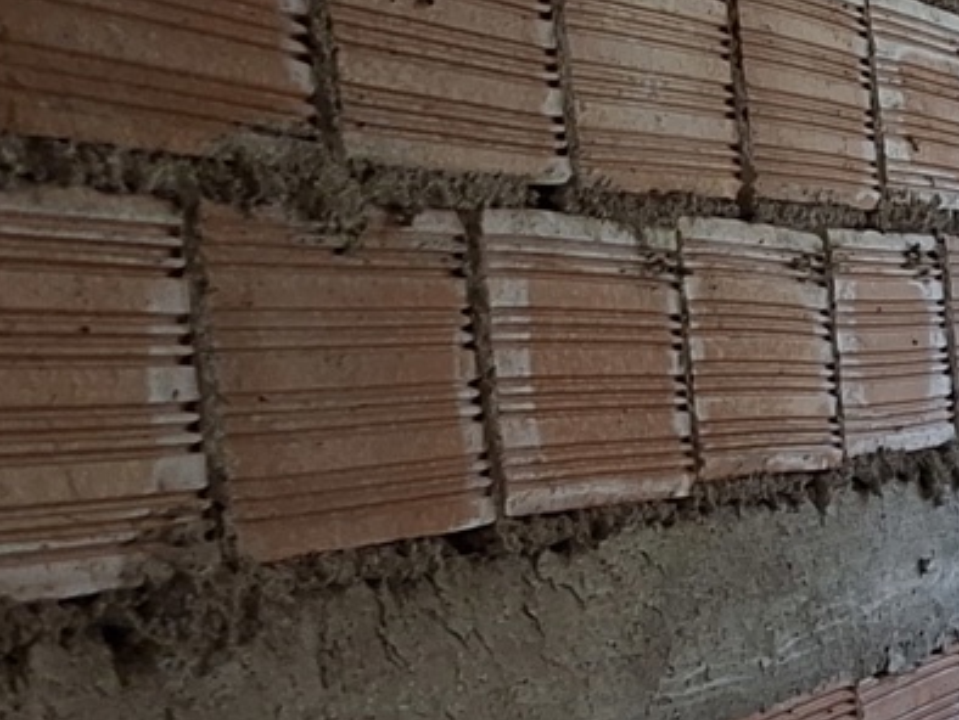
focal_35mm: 112
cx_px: 2045
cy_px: 550
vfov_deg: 13.2
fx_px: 3105
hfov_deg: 14.1
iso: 50
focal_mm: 5.54
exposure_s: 1/100
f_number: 1.8
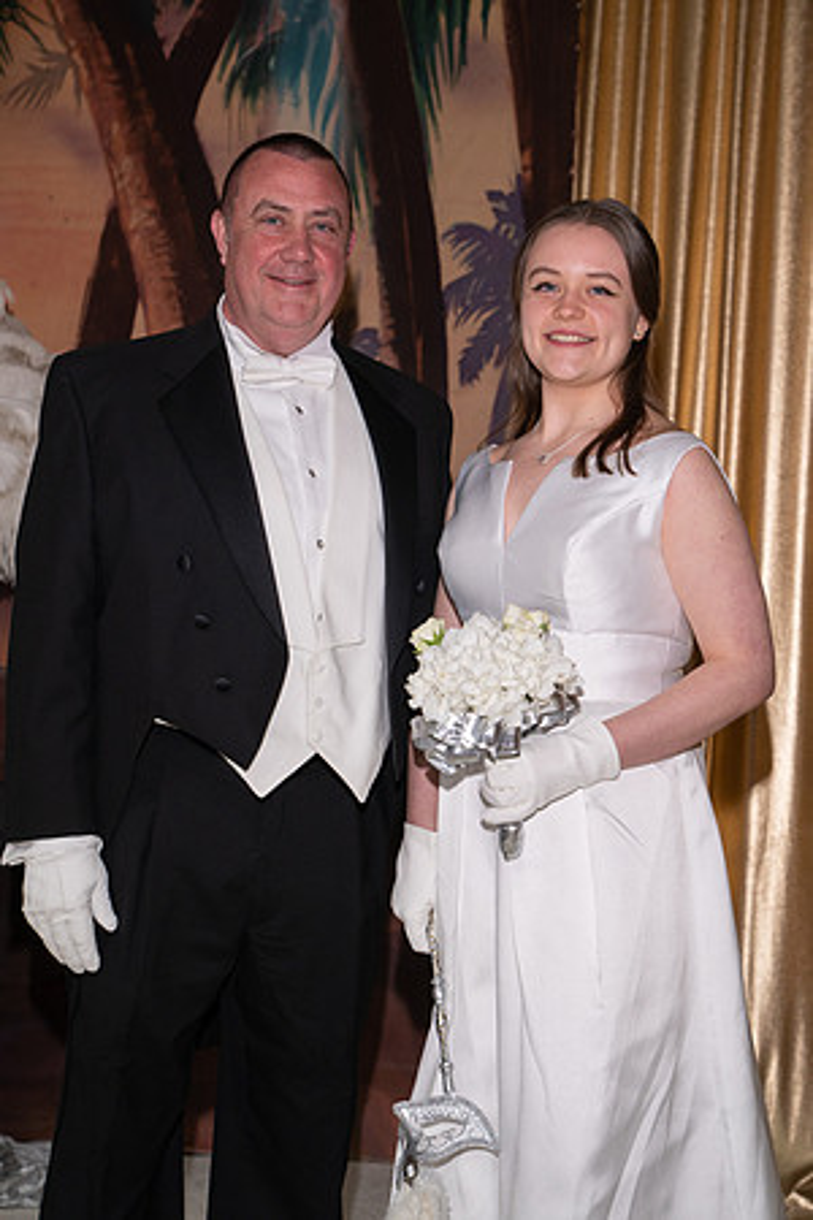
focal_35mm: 70
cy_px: 610
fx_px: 2371
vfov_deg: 28.8
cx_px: 406
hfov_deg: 19.5
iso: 800
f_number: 5.6
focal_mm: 70
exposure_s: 1/160
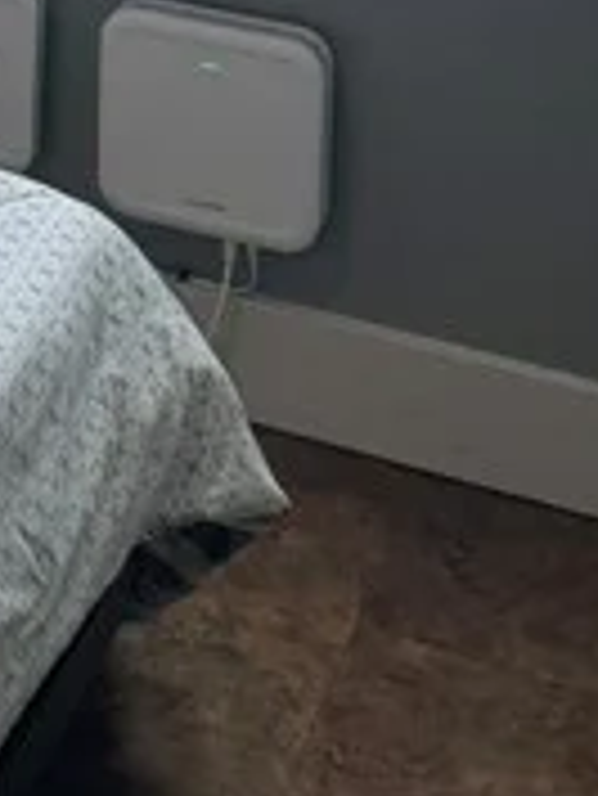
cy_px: -836
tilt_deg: -5.3
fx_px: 3198
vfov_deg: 12.4
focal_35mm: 139
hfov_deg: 9.5
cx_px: -814
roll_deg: -1.2
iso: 80
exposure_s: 1/298
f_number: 1.78
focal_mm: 6.76
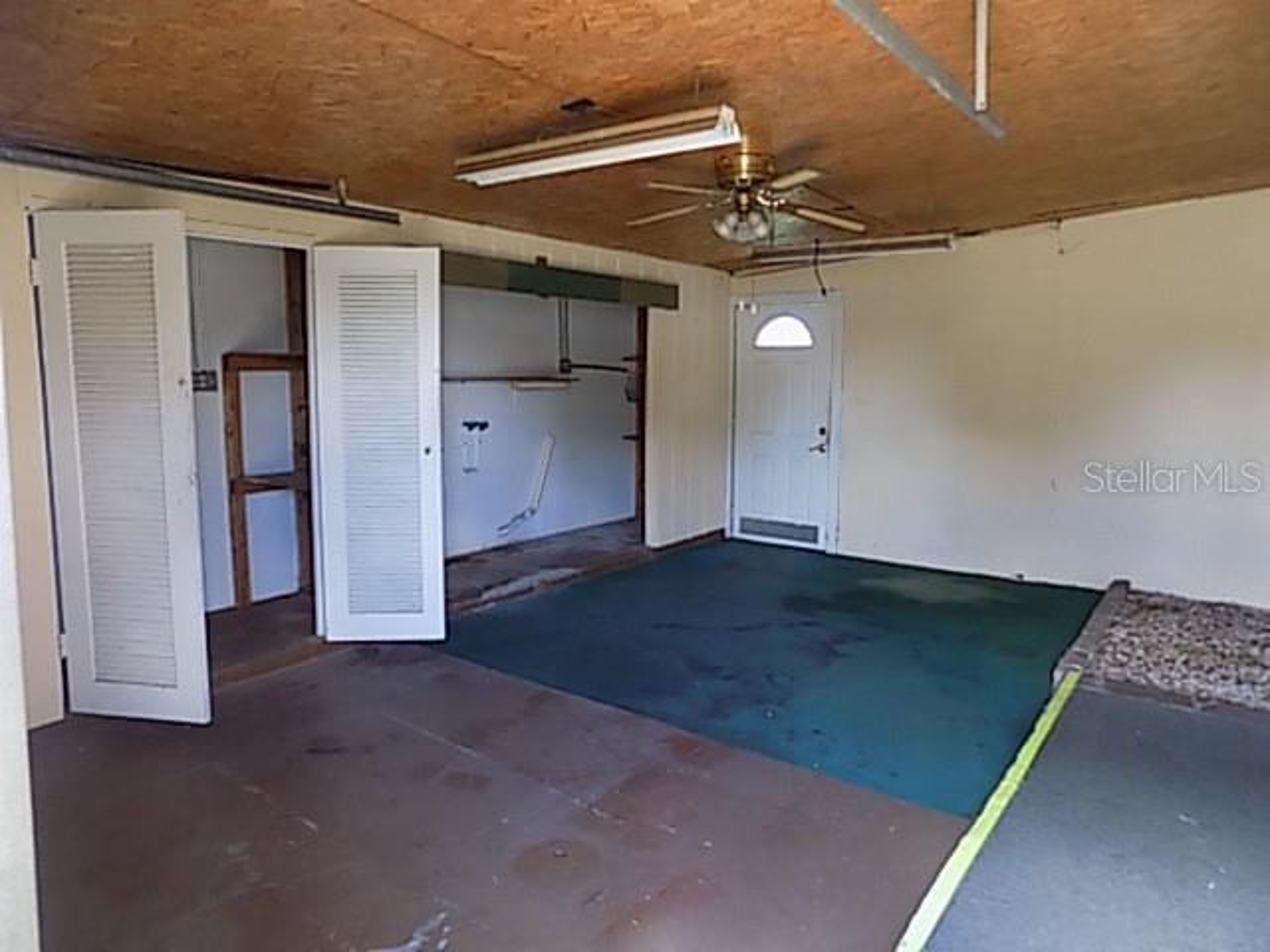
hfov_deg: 73.9
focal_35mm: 23
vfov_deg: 58.9
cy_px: 476
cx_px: 635
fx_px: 844
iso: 280
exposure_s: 1/30
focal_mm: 4
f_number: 3.1
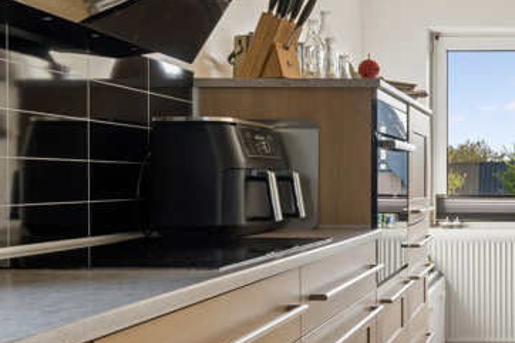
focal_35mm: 53
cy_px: 216
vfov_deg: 25.4
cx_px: 538
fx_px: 758
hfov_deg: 33.6
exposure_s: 1/60
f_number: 8
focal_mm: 16
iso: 200
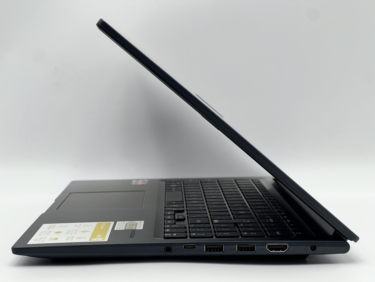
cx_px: 188
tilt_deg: -4.1
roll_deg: +0.6
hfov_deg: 25.3
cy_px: 141
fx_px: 834
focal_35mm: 77
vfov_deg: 19.1
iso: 40
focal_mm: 9
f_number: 2.8
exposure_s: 1/99
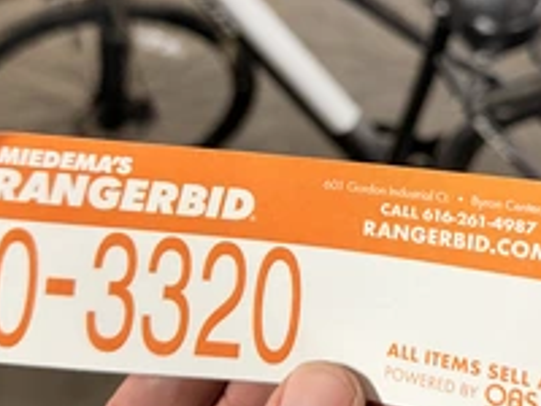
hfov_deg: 39.4
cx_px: 333
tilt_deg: -36.0
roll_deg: +3.6
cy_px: 162
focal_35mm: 48
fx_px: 750
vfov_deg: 30.2
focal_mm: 6.76
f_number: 1.78
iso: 320
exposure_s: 1/60
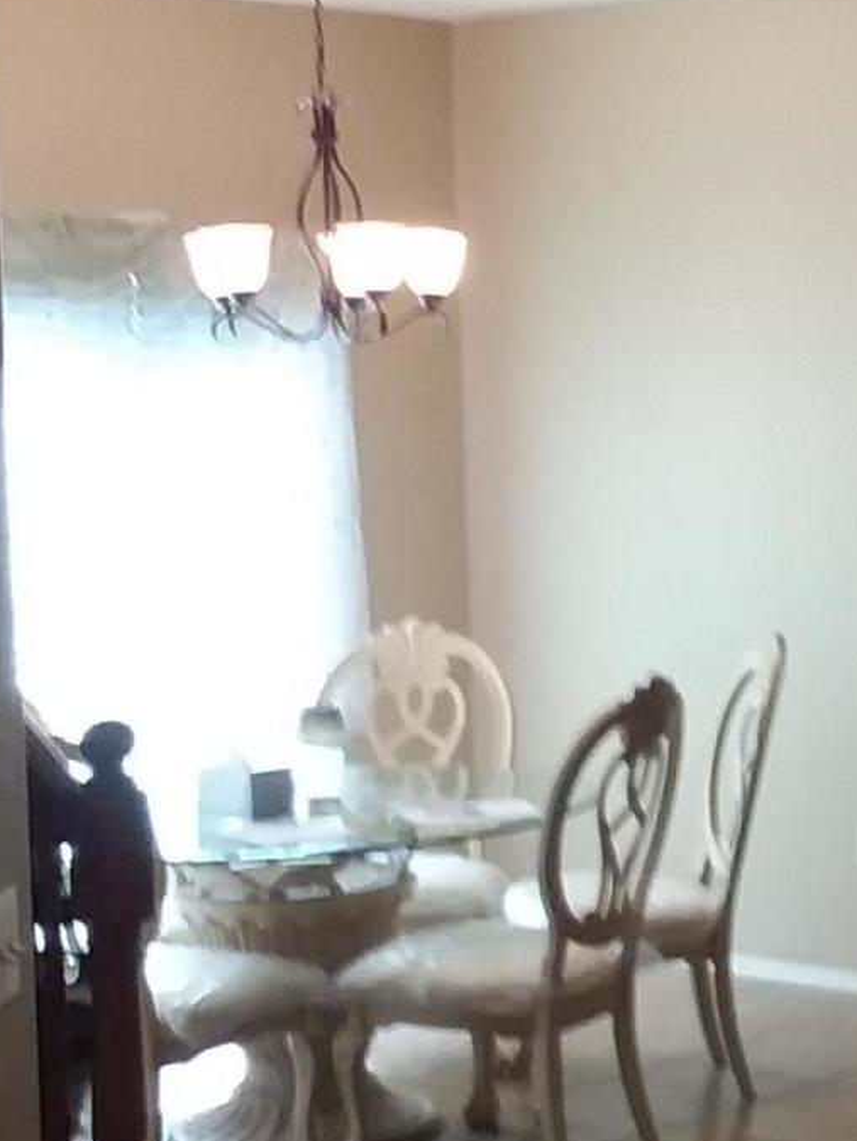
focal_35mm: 86
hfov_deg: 16.5
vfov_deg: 22.7
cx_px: 1011
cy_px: 665
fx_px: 2837
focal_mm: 2.47
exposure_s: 1/30
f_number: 1.9
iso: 100
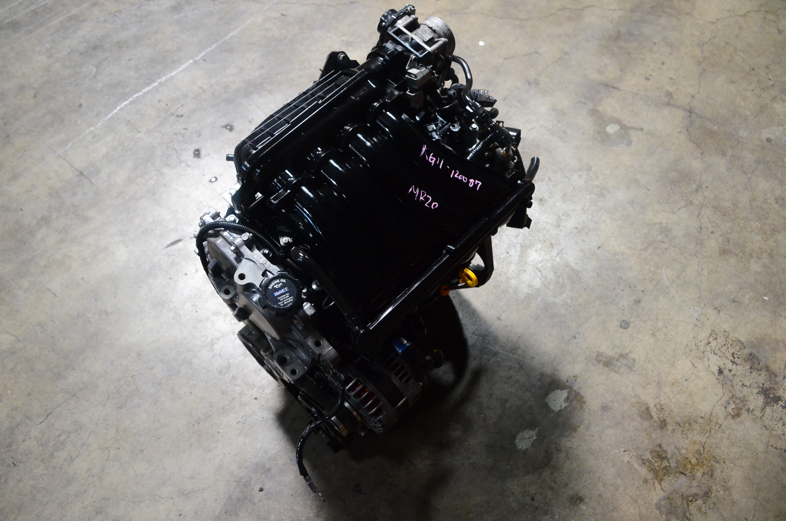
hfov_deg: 67.5
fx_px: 588
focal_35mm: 27
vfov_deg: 47.7
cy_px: 260
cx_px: 393
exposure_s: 1/100
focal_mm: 18
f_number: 5
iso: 2500
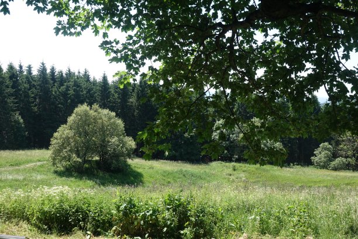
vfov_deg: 37.9
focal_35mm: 35
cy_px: 120
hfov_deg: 54.4
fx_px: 348
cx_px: 179
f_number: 4
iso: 100
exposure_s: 1/320
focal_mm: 12.96
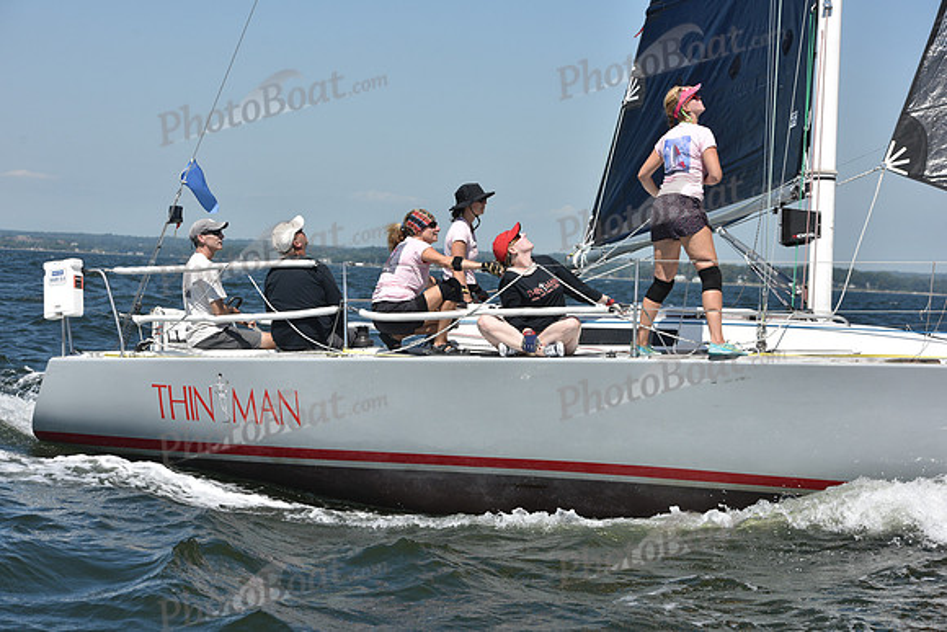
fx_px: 2499
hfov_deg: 21.5
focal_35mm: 95
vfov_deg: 14.4
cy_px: 316
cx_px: 474
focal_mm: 95
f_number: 8
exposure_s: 1/1250
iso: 250
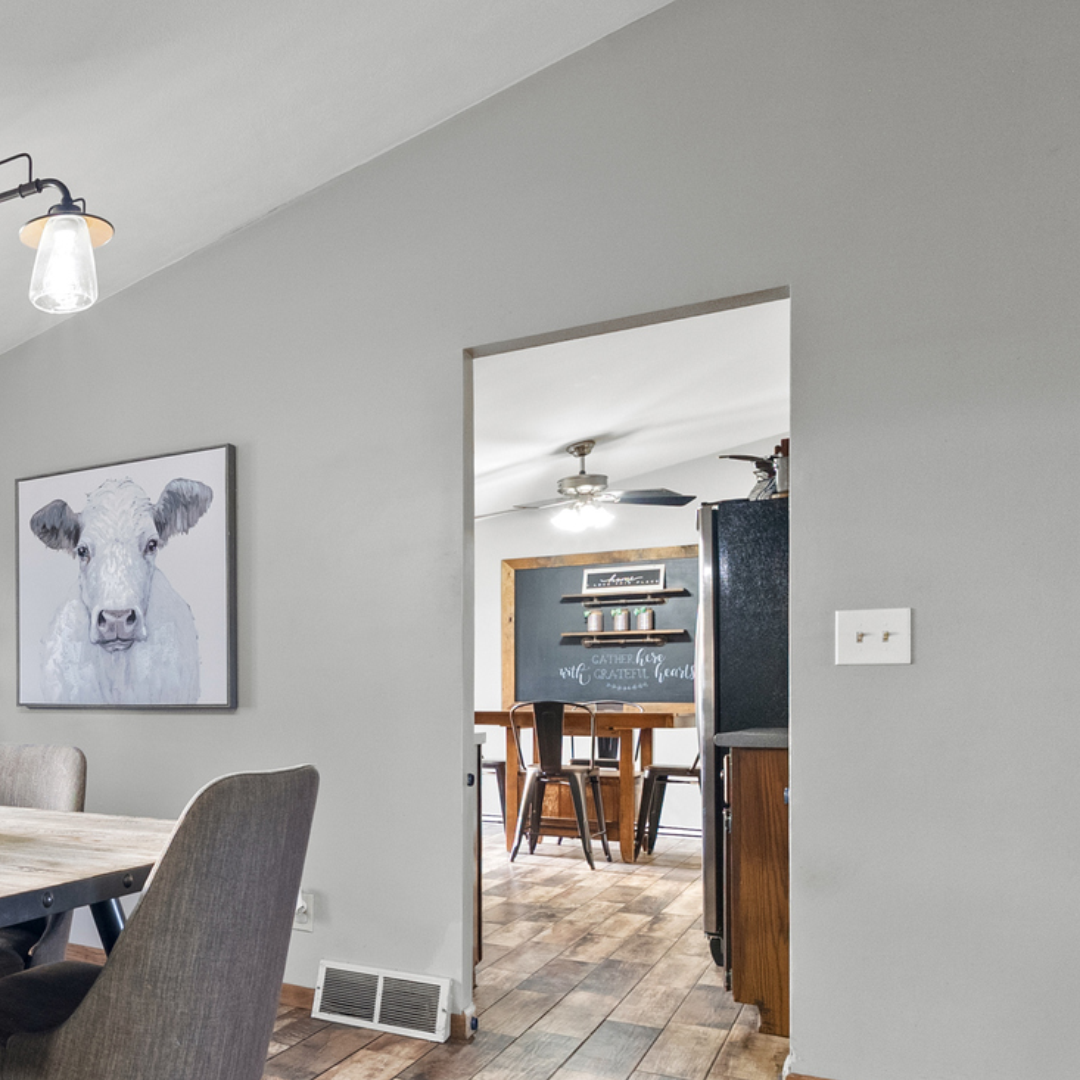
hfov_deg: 43.1
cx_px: -86
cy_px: 684
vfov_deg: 53.4
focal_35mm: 30
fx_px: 1059
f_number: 8
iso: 640
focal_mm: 16
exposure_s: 4
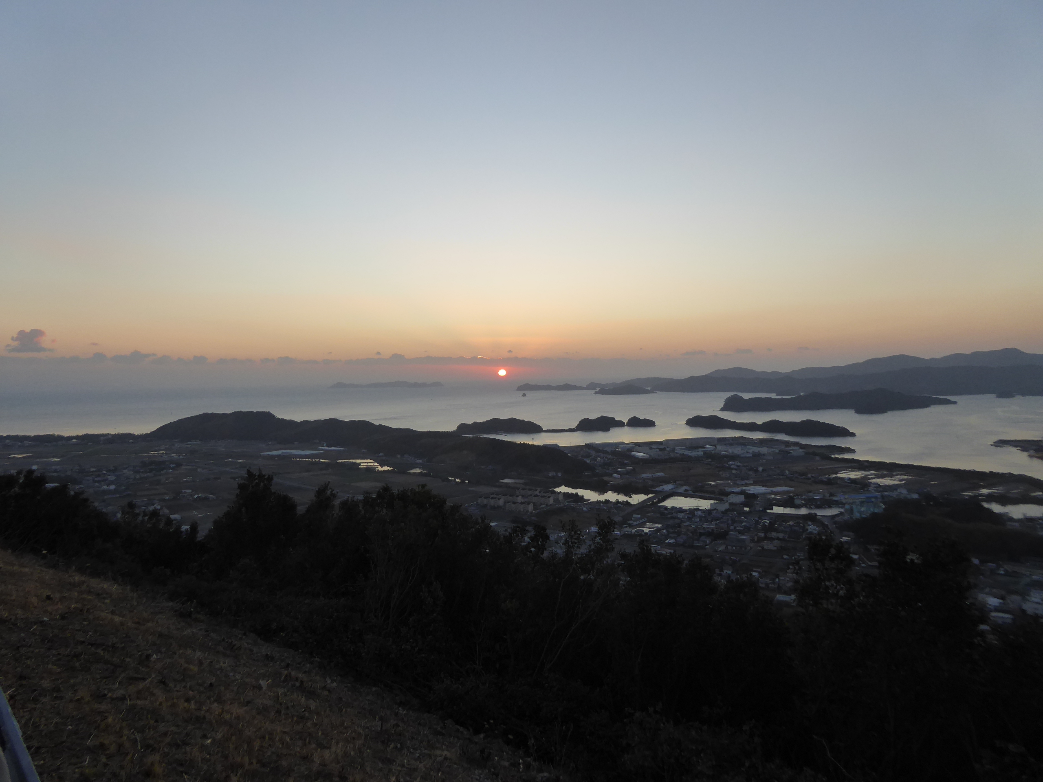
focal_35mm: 25
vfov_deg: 54.9
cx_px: 522
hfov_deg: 69.4
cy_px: 391
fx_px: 753
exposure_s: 1/200
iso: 160
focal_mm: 4.3
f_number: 3.3
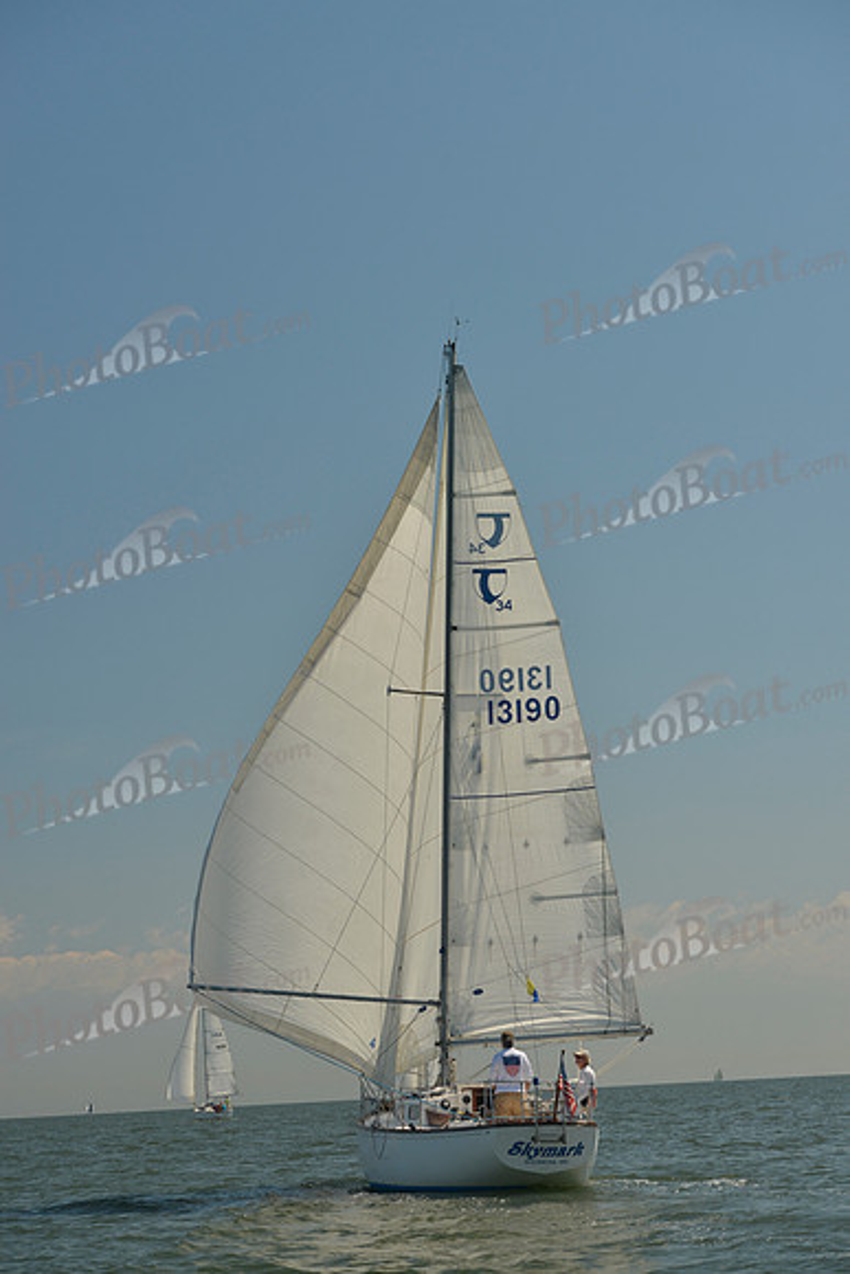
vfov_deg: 24.8
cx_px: 425
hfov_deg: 16.7
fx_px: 2902
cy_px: 637
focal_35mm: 82
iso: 200
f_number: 7.1
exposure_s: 1/800
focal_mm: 82
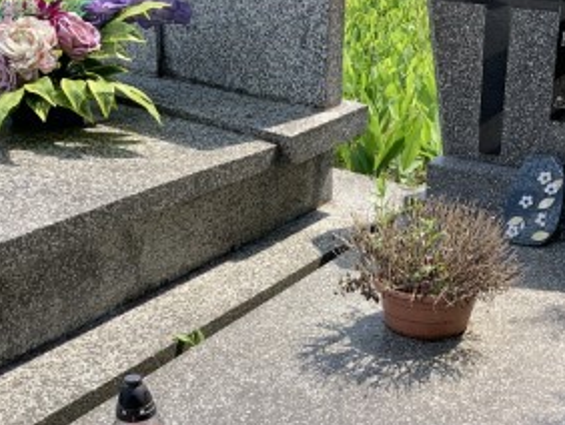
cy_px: 329
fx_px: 964
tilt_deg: -26.9
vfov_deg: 24.5
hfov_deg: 32.1
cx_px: 415
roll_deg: +0.7
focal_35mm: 59
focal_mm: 4.25
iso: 25
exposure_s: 1/696
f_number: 1.8
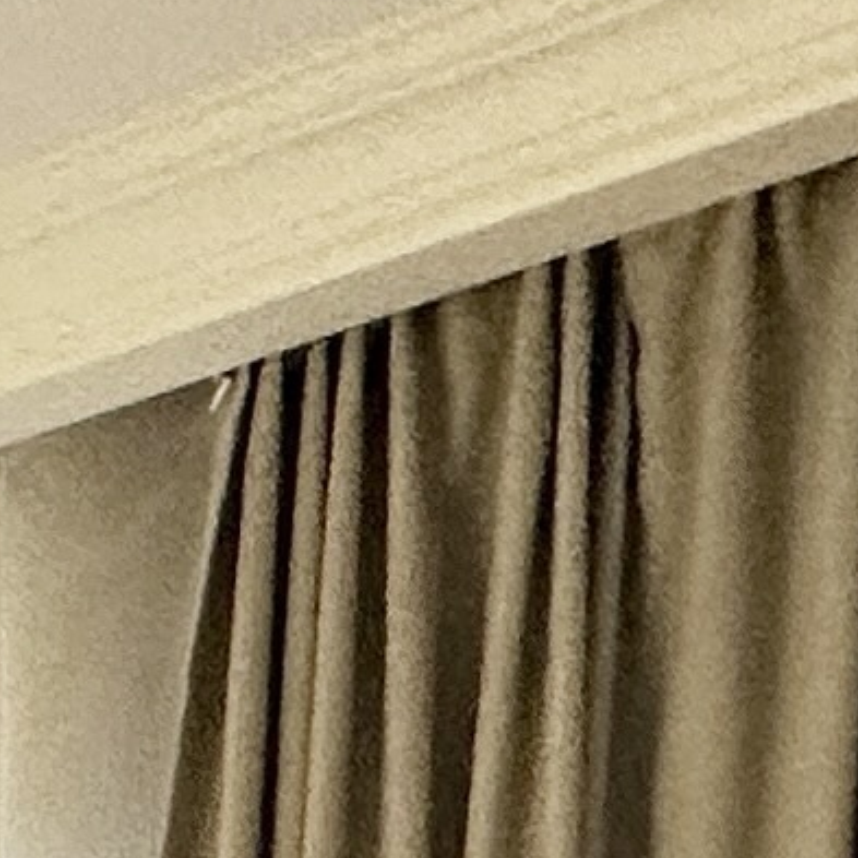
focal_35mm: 127
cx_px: -1956
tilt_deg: -6.3
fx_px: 3561
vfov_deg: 8.9
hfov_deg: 9.5
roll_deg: +0.7
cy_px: 3056
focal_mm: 2.22
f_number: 2.2
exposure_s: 1/100
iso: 64
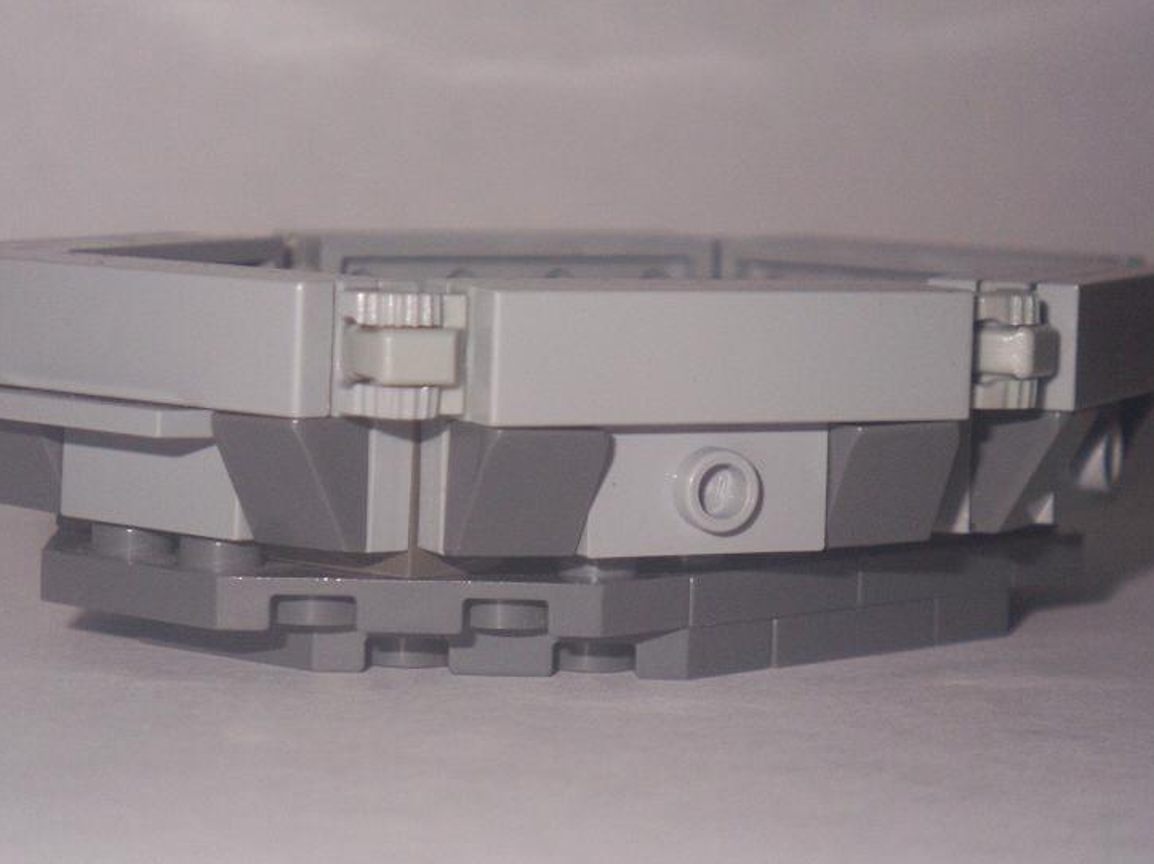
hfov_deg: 15.7
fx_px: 4198
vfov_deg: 11.8
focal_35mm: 126
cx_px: 594
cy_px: 413
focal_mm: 19.2
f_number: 4.4
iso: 125
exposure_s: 1/125
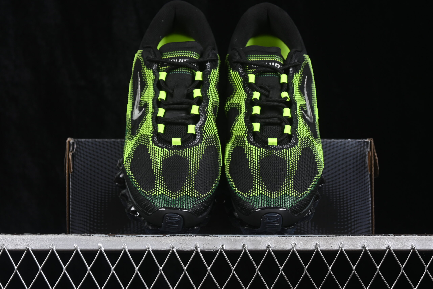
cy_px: 144
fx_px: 902
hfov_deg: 27.0
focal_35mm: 75
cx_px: 216
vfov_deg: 18.2
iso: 160
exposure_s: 1/60
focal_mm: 50
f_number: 6.3
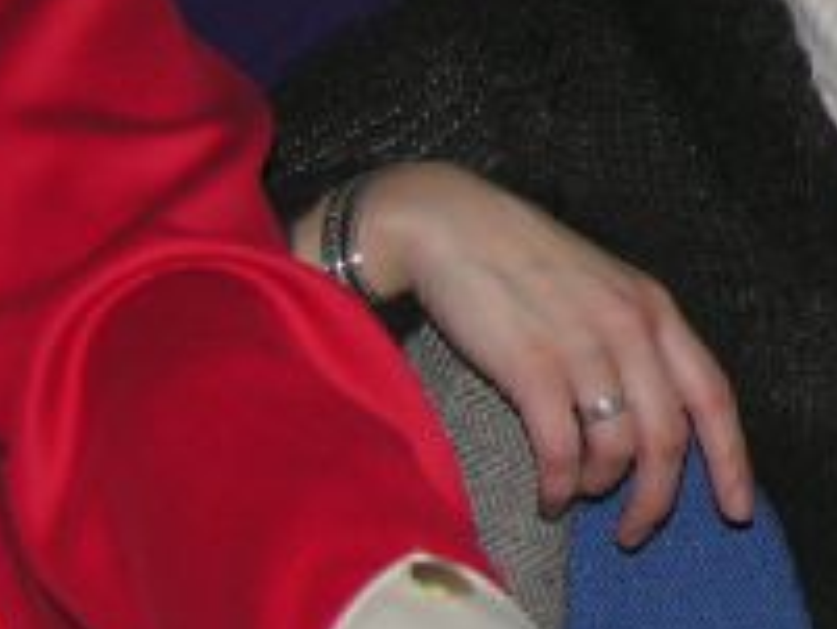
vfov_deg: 5.7
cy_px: -242
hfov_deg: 7.3
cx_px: 1659
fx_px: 6315
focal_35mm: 261
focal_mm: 16.4
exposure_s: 1/60.1
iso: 50
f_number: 3.2
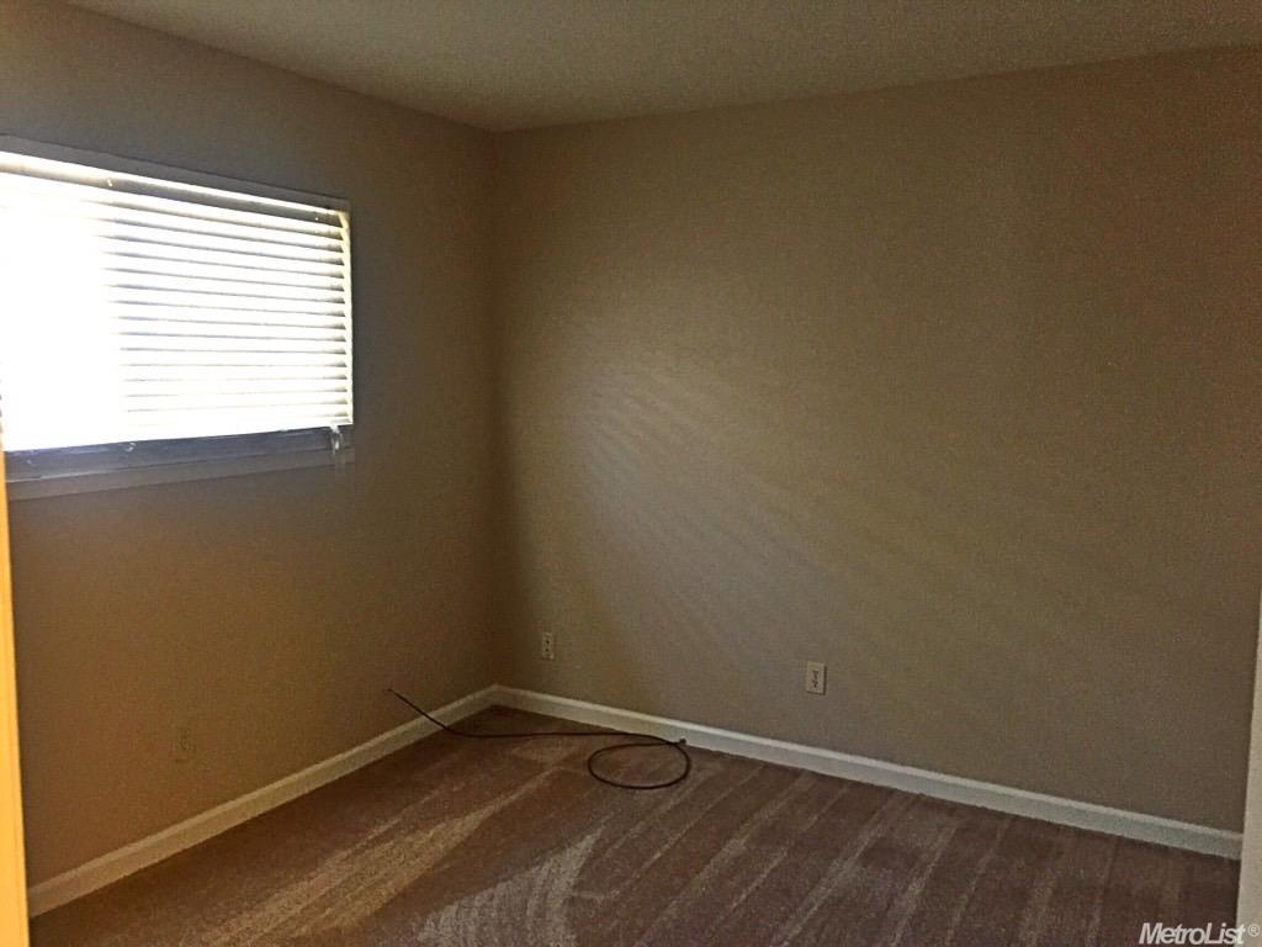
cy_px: 474
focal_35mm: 29
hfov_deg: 61.7
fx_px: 1057
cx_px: 631
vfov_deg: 48.2
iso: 250
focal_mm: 4.15
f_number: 2.2
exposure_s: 1/24
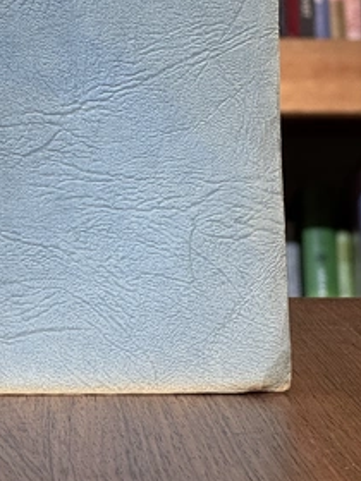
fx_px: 2600
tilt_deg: -0.9
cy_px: -39
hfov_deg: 7.9
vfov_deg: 10.5
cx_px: -30
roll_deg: -0.3
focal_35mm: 187
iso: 125
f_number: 2.8
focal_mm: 9
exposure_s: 1/99
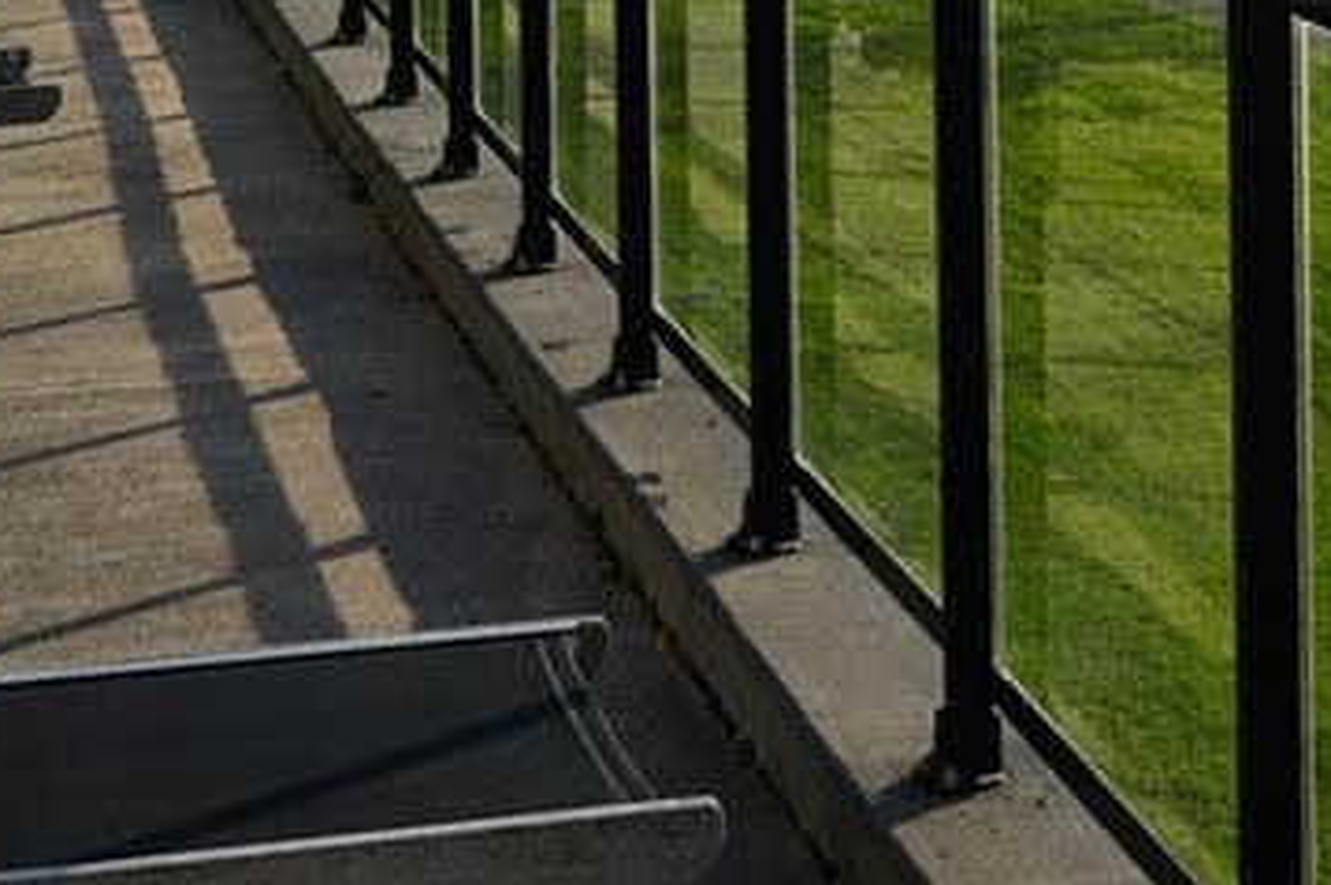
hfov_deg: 19.7
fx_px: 3805
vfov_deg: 12.7
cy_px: -342
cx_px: 959
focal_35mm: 103
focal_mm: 24
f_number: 9
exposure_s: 1/125
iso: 100
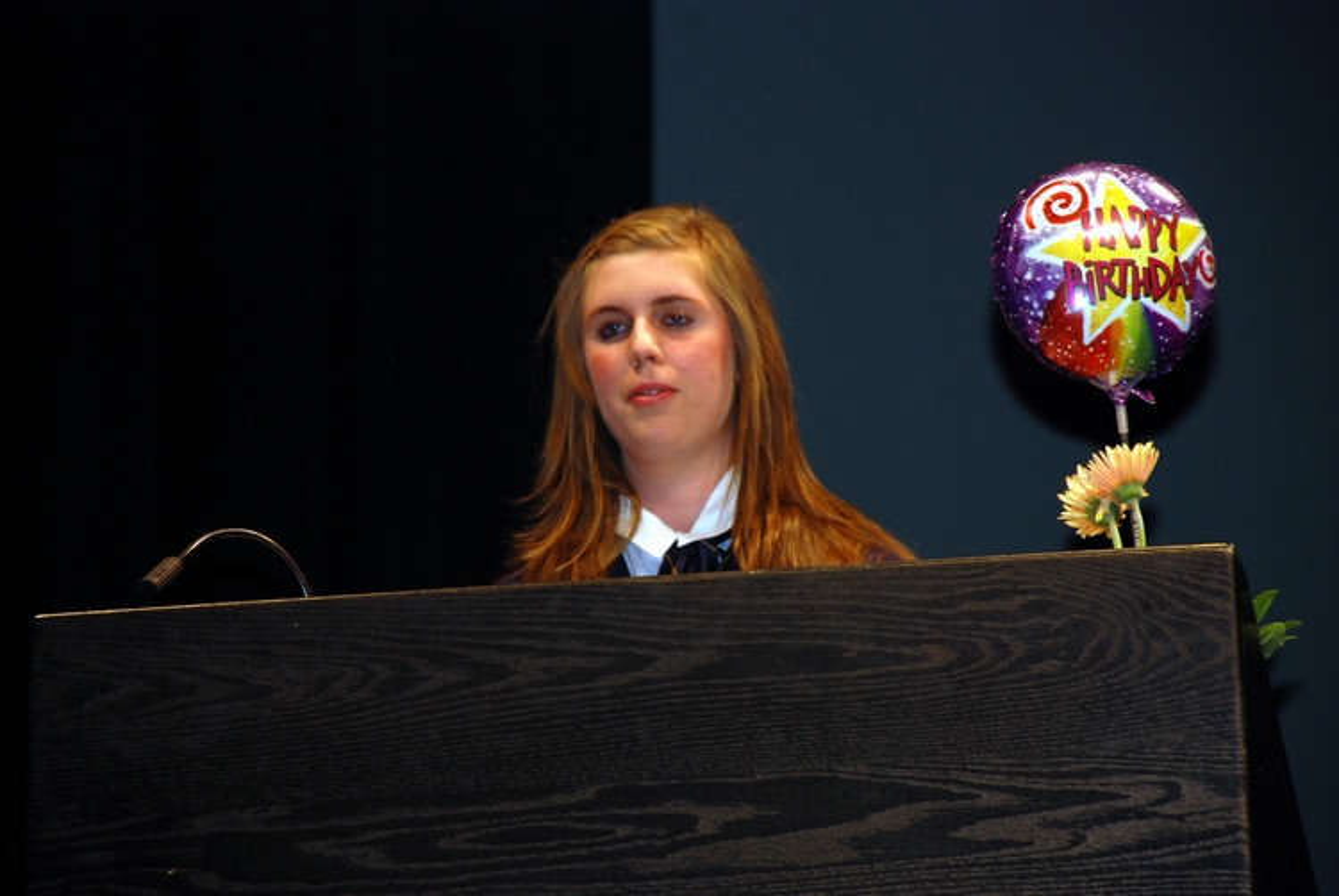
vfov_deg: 6.8
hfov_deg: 10.1
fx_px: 7541
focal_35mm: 202
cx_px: 670
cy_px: 448
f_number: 5.6
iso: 220
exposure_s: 1/60
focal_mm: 135
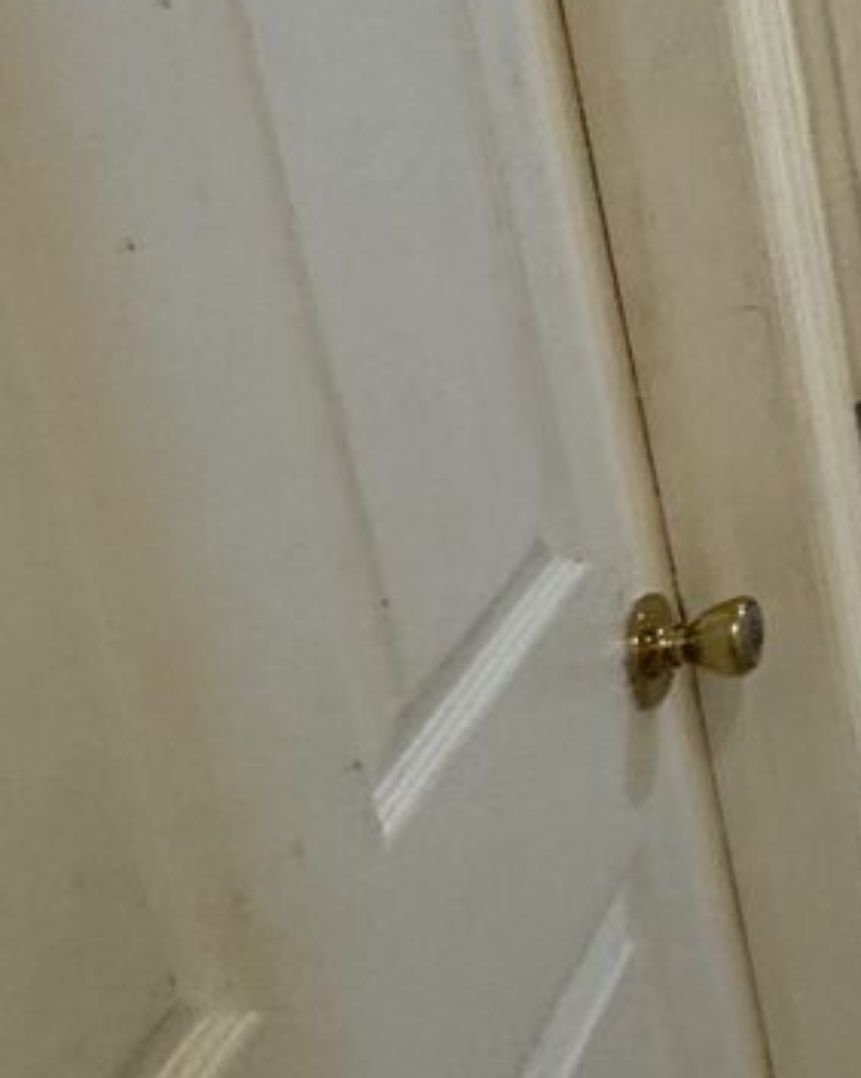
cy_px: -40
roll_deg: +2.7
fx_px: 1977
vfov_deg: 28.3
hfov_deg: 17.0
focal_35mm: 62
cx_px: 1783
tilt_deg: -10.1
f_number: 2.2
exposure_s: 1/60
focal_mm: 2.22
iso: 200
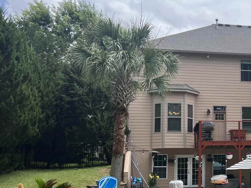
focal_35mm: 55
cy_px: 120
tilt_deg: +5.9
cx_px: 240
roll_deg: +0.7
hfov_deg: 32.6
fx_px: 399
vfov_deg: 26.5
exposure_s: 1/2695
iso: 50
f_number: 1.5
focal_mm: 5.7
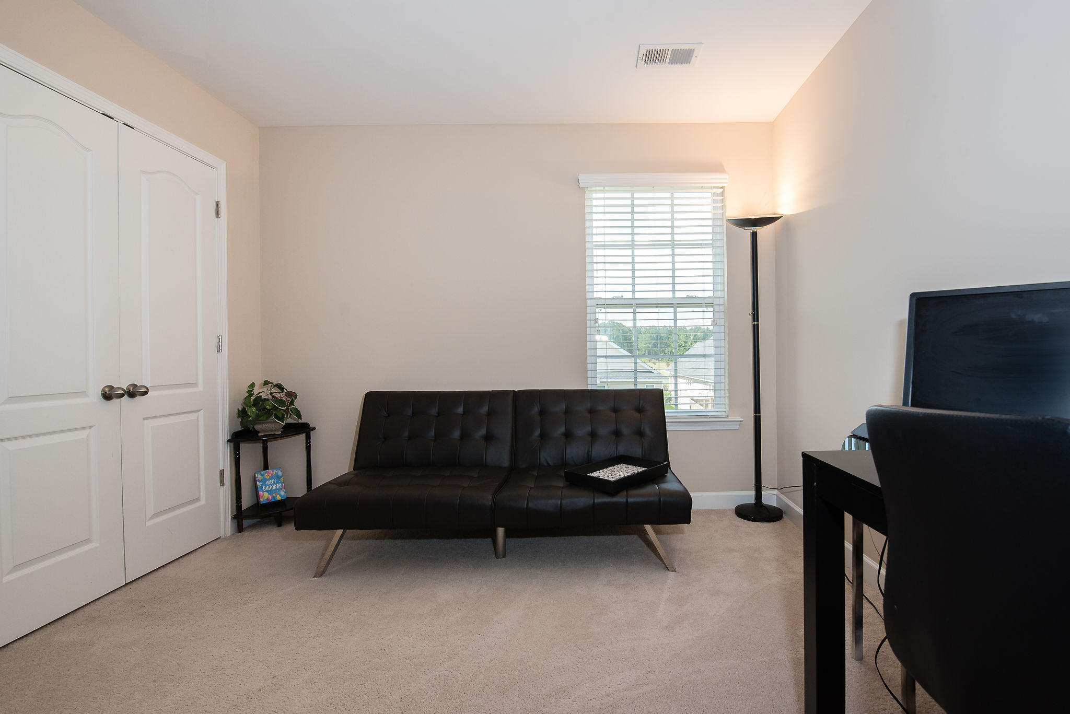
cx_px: 595
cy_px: 357
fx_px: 496
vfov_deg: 71.5
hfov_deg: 94.0
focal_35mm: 17
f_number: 7.1
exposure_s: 1/125
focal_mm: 15
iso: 500
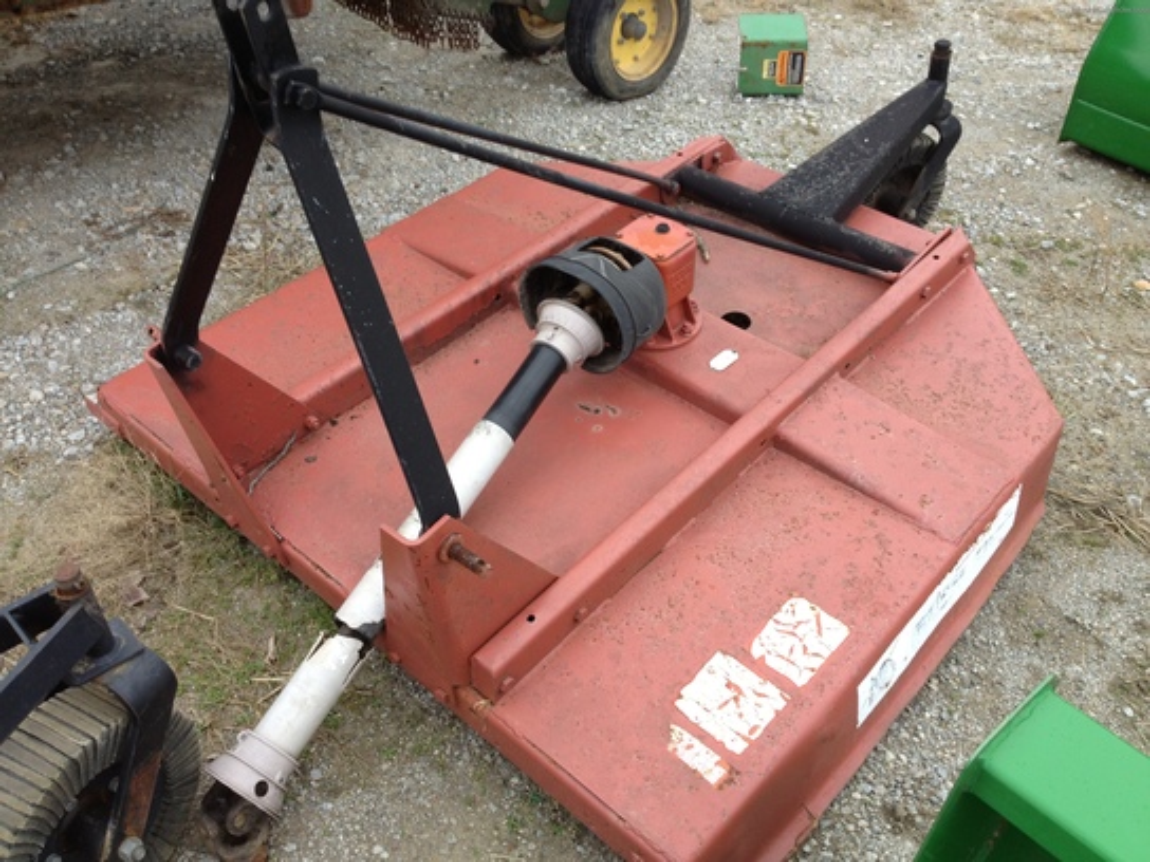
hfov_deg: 52.6
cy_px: 431
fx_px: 1163
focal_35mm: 35
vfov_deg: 40.7
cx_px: 575
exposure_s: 1/127
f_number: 2.4
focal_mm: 4.28
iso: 50
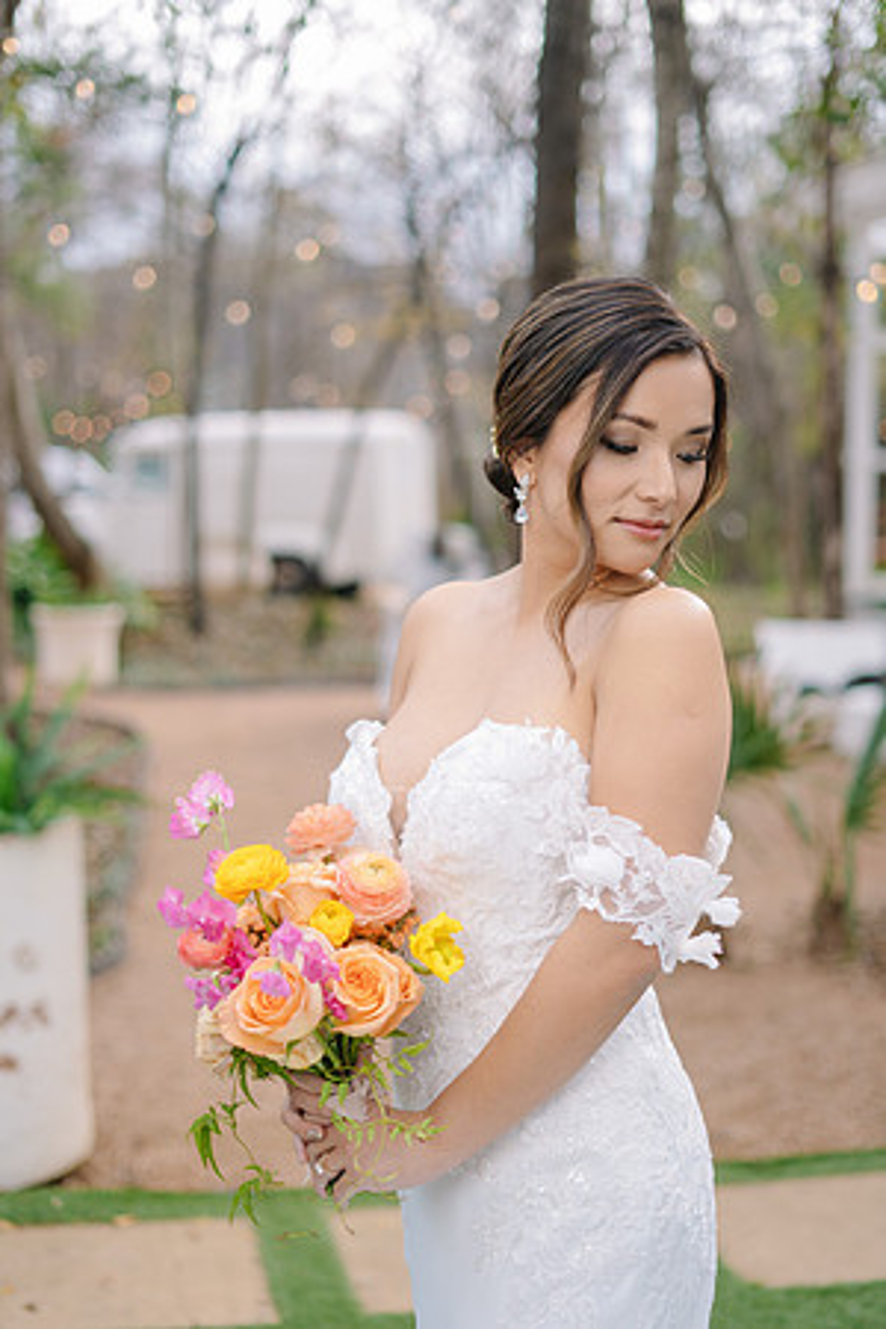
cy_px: 664
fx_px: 1846
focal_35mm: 50
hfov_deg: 27.0
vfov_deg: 39.6
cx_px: 443
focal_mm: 50
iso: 50
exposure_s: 1/200
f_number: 2
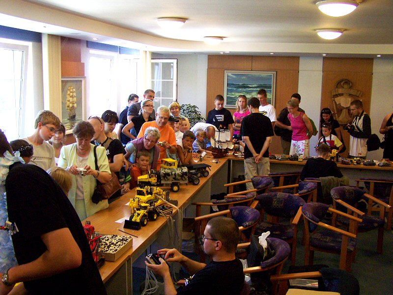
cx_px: 196
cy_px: 148
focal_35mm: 38
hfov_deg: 49.0
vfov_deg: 37.7
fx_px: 431
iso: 400
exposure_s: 1/60
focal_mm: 6.3
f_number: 2.8
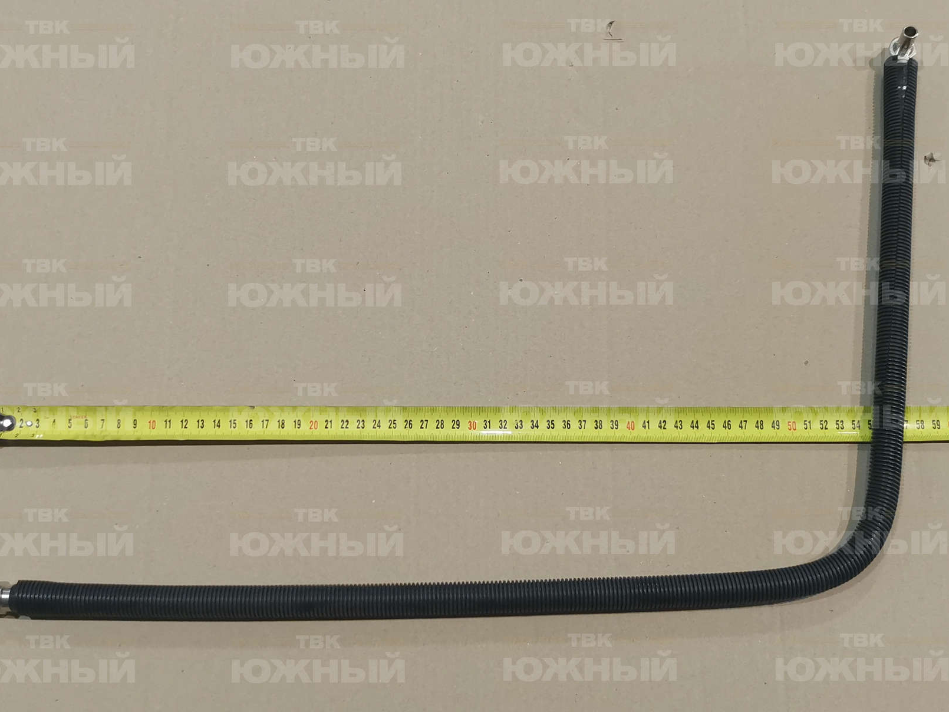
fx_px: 850
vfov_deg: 45.4
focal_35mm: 31
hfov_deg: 58.3
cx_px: 456
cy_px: 368
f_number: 1.4
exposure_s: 1/100
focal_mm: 4.66
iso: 200
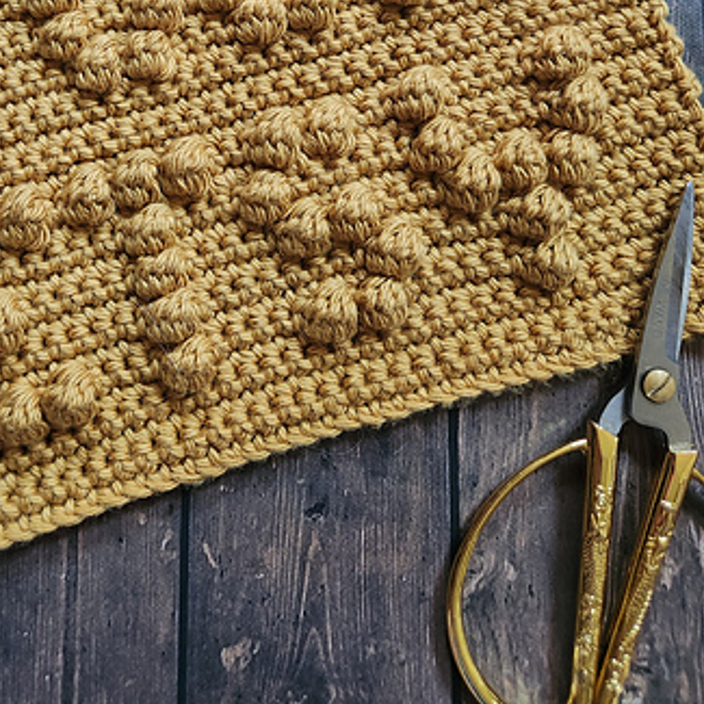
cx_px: 231
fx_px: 920
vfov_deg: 38.1
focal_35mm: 40
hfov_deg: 41.3
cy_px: 32
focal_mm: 5.4
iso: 500
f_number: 1.8
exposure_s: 1/60
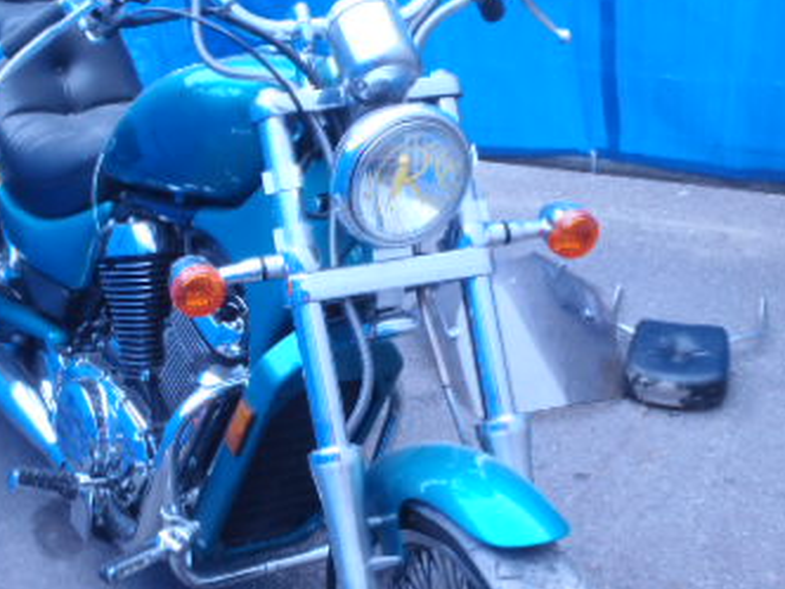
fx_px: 1225
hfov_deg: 34.4
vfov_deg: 26.8
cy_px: 419
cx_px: 156
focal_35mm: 54
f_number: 3.5
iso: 125
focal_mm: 5
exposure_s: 1/30
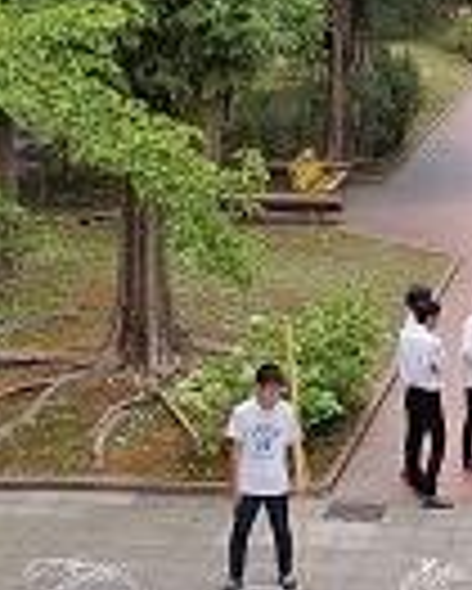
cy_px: 239
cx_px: 472
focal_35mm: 116
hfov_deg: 13.1
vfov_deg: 16.5
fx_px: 2023
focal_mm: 4.3
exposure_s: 1/172
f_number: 2.4
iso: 50
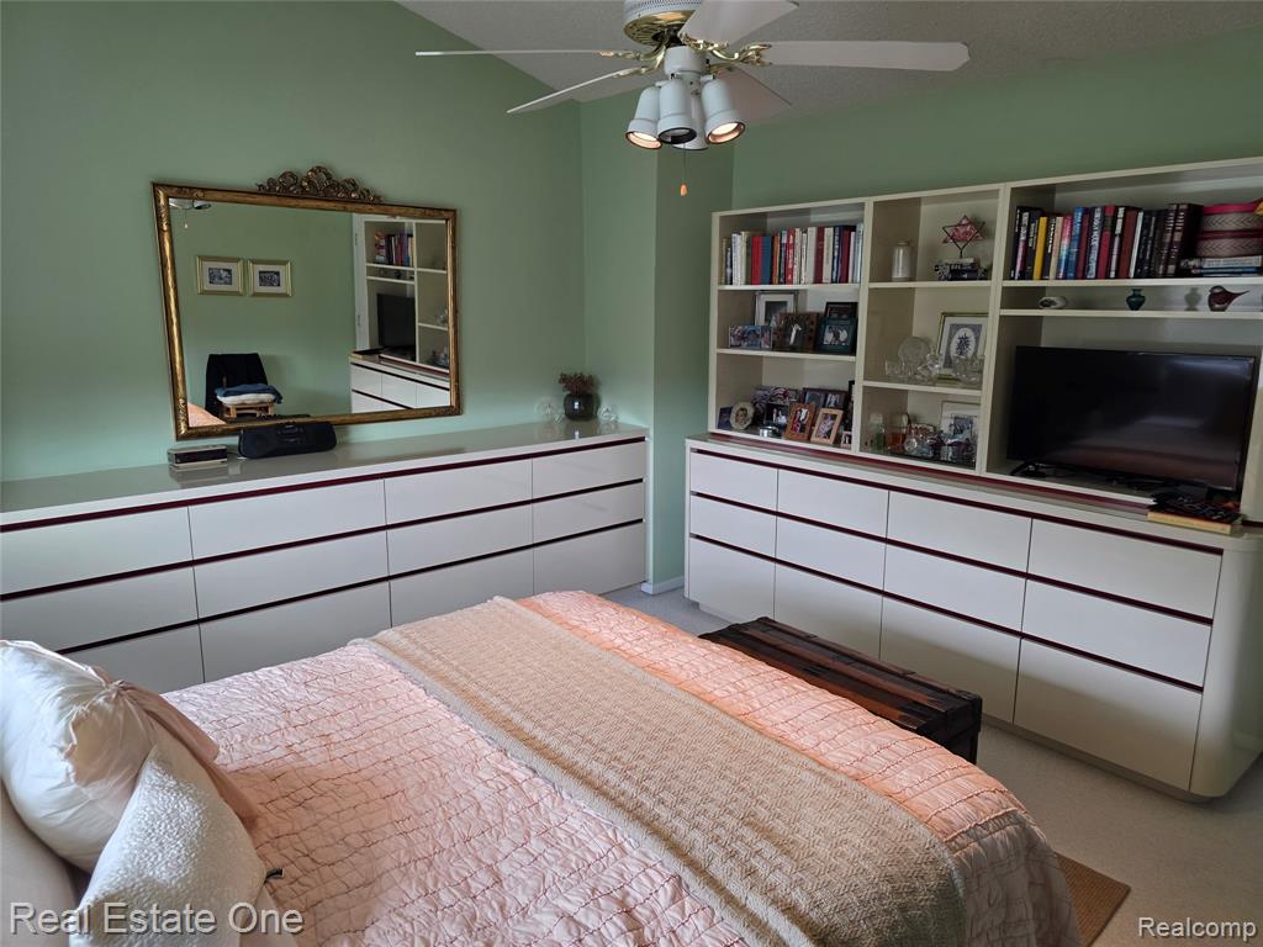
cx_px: 632
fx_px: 839
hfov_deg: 73.9
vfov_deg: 58.9
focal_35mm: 23
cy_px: 474
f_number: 1.7
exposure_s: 1/120
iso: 125
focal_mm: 6.3
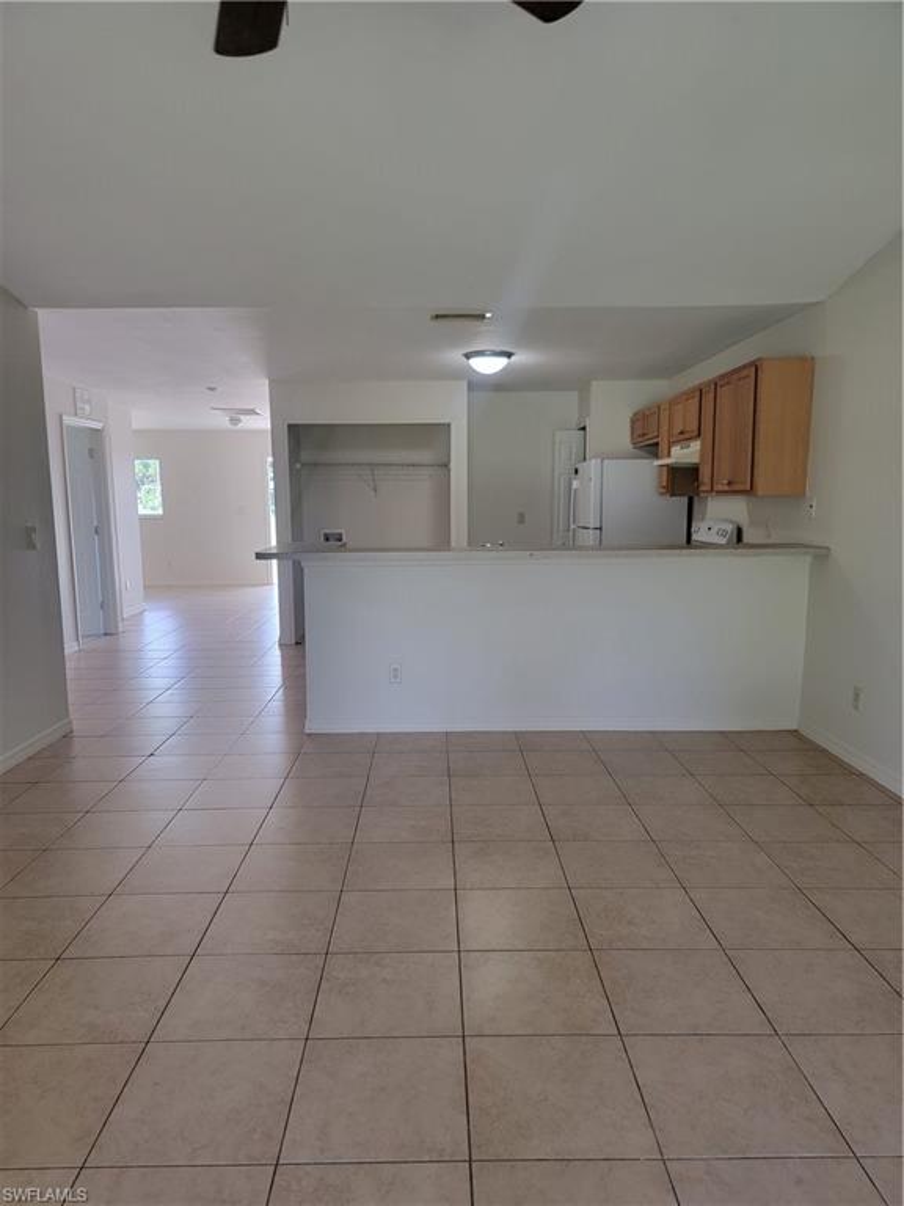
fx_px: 836
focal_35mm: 24
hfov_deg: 56.8
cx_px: 452
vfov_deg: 71.6
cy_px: 603
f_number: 1.8
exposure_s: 1/120
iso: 250
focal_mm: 6.7
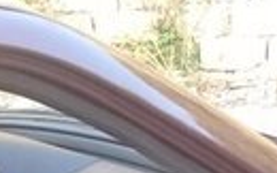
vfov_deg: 7.2
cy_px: 467
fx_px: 1260
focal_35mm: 167
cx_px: 149
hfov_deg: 12.5
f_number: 2.2
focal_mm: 3.3
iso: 64
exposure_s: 1/33
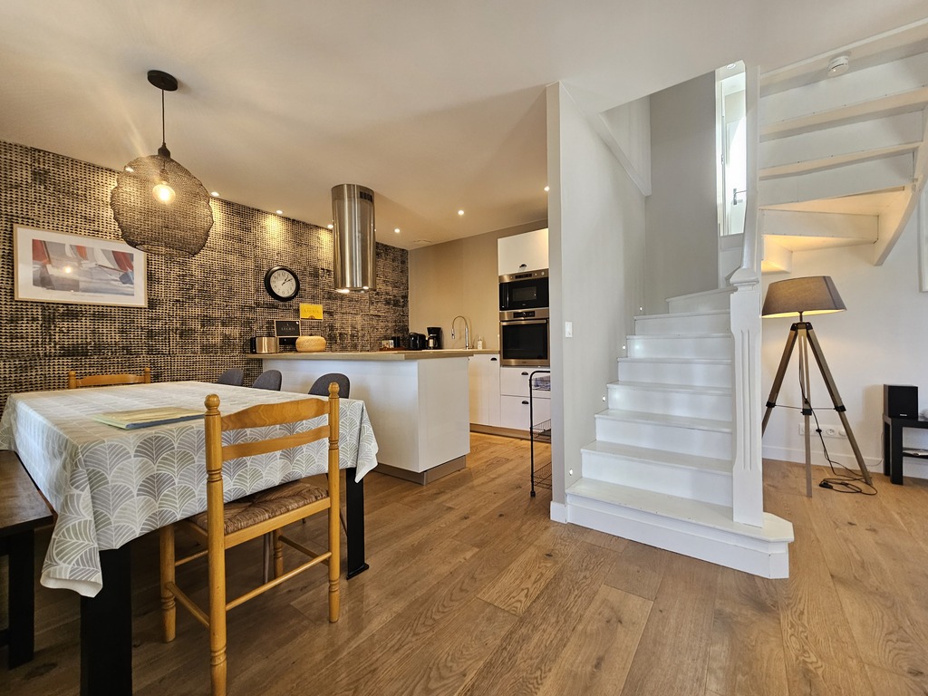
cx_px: 464
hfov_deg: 106.2
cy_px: 348
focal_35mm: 13
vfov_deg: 89.9
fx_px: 349
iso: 125
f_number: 2.2
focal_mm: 2.2
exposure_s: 1/50
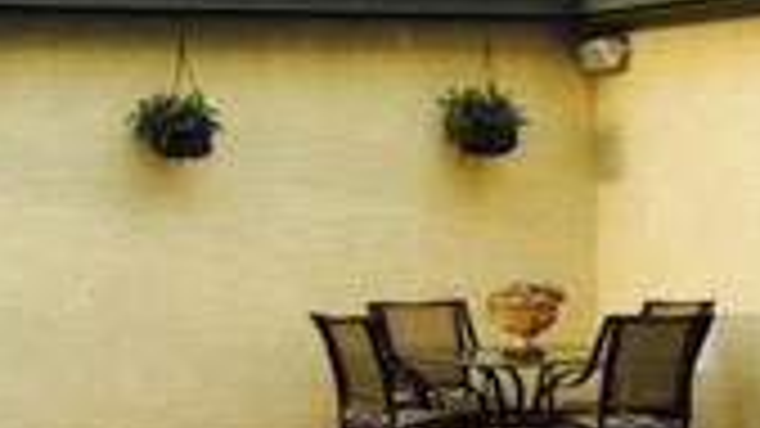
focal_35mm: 120
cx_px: 166
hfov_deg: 17.7
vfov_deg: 10.0
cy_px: 383
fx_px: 2418
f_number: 2.2
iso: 32
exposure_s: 1/412
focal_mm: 4.15
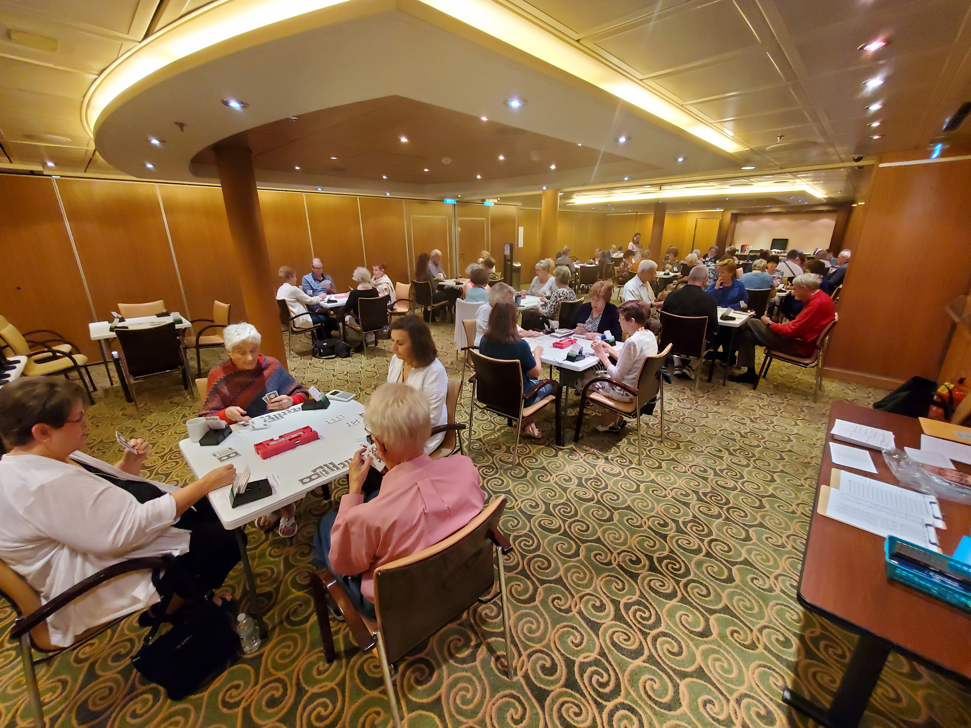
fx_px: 365
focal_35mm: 13
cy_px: 364
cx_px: 486
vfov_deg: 89.9
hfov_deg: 106.2
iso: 500
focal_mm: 1.8
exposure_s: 1/30
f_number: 2.2
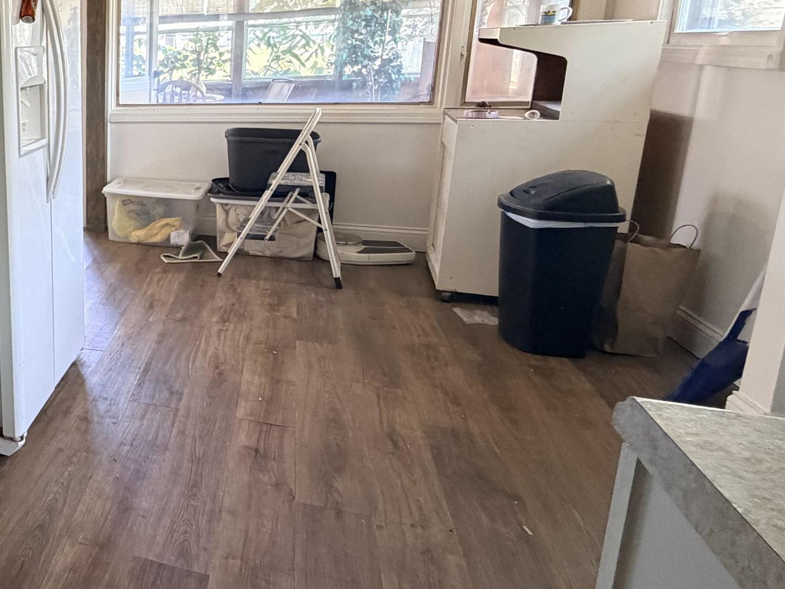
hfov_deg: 42.3
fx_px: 726
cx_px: -110
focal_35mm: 32
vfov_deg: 43.7
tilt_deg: -11.8
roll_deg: +4.2
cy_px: 207
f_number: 2.2
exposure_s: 1/79
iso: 320
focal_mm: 2.22
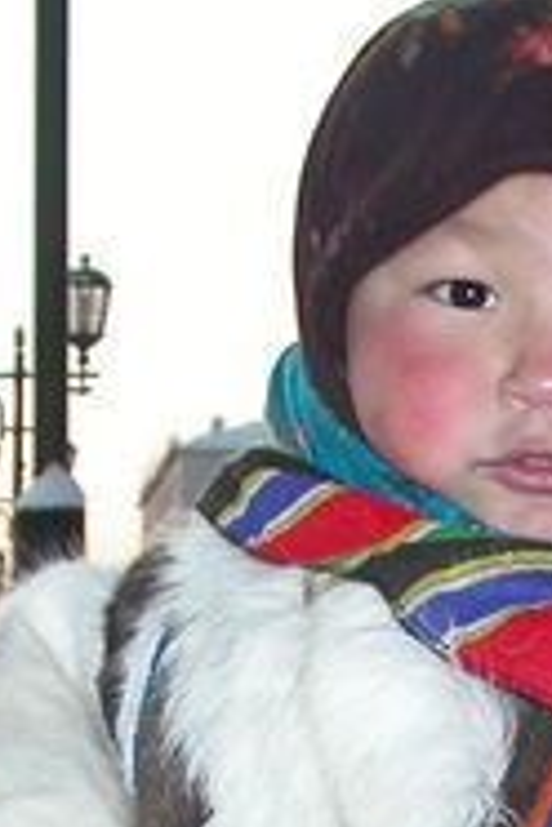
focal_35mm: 176
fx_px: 4048
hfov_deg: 7.8
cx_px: 378
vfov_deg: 11.4
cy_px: 1096
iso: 100
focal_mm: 8.9
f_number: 3.5
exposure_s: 1/116
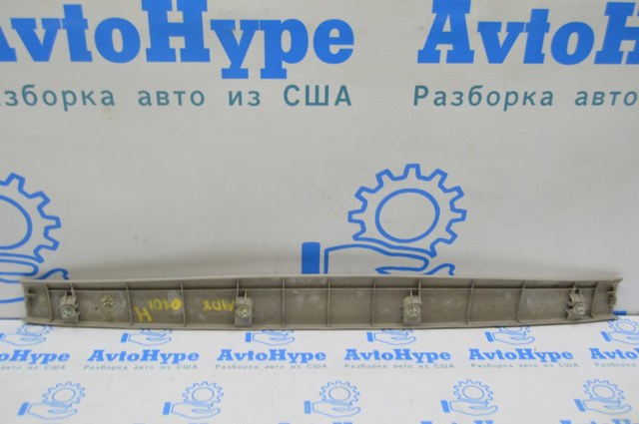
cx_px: 320
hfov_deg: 49.6
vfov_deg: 34.1
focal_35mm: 39
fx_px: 691
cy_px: 212
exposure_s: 1/20
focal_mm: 26
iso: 400
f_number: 5.6
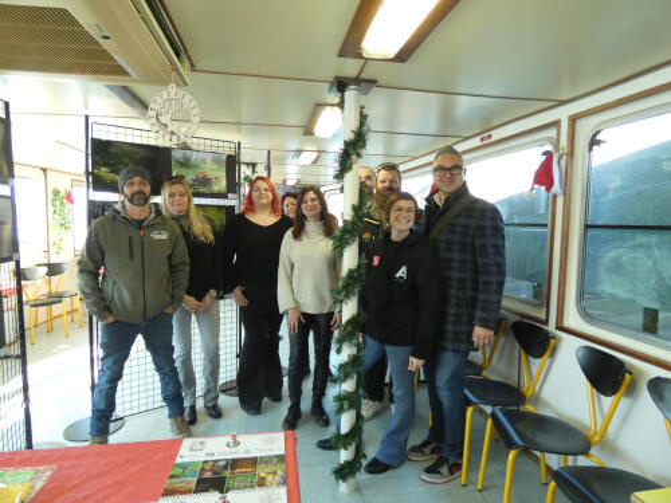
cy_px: 252
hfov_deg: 81.7
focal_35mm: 20
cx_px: 336
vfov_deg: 66.0
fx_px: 388
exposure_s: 1/50
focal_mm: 3.6
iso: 200
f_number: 2.8
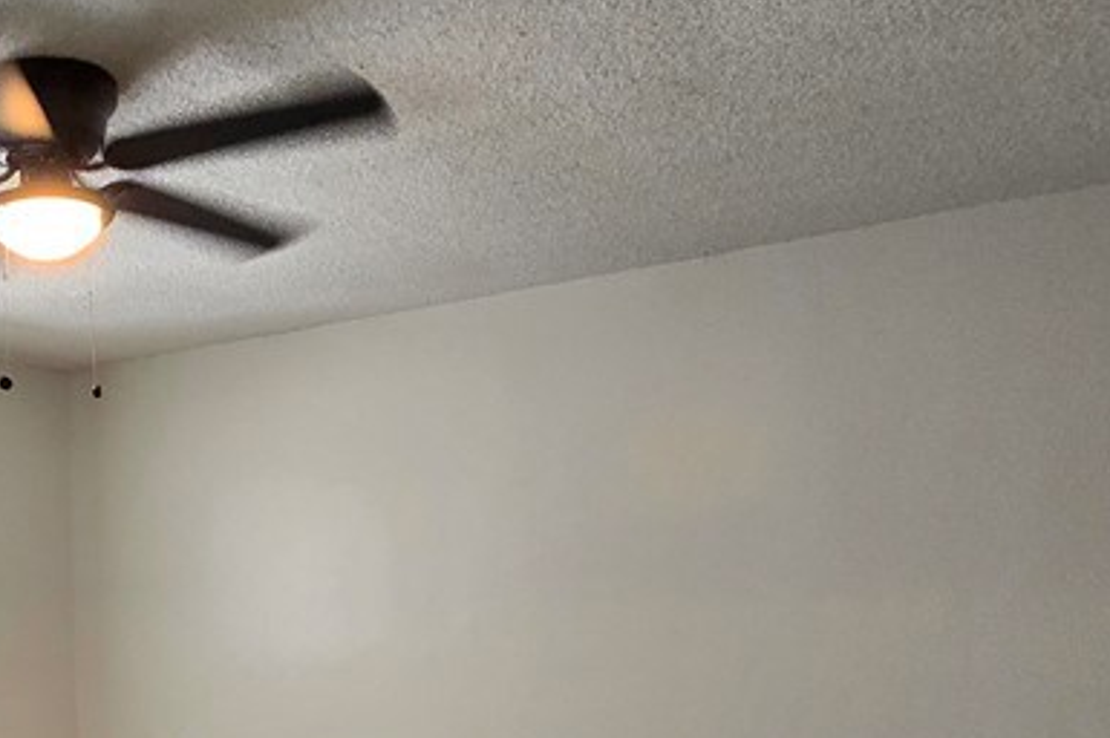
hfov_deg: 48.0
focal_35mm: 36
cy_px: 726
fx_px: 1109
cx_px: 121
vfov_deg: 33.8
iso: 250
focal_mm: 2.2
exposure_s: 1/60
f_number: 2.2
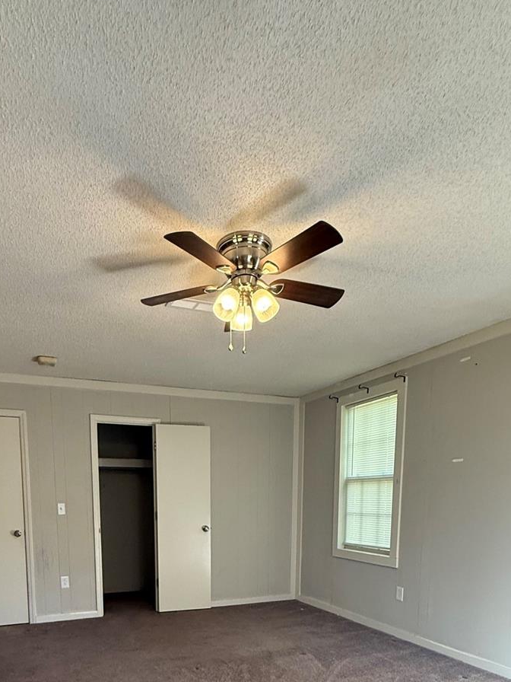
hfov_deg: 56.3
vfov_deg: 64.3
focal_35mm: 24
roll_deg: +1.8
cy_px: 560
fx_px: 472
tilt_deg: -6.4
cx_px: 202
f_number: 2.2
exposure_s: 1/120
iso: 320
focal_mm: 2.22
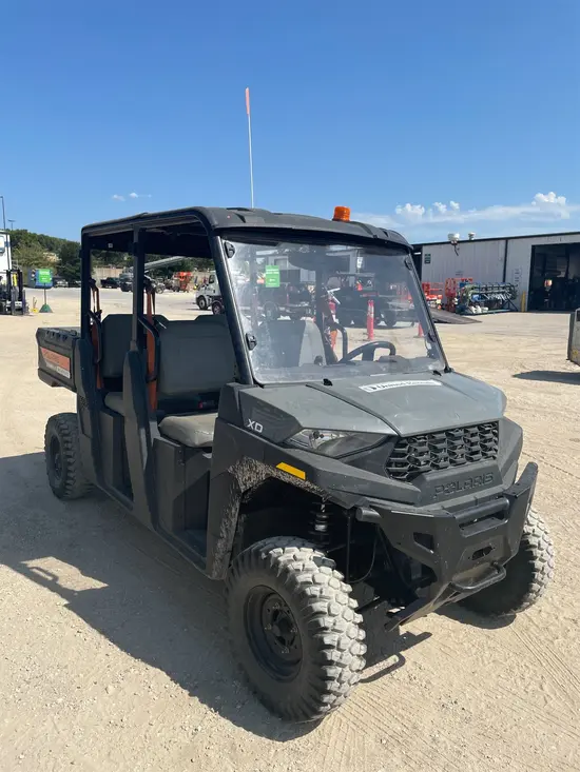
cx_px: 290
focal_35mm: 26
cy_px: 386
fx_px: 581
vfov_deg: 67.3
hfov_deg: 53.1
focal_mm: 4.2
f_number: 1.6
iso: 50
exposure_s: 1/5814
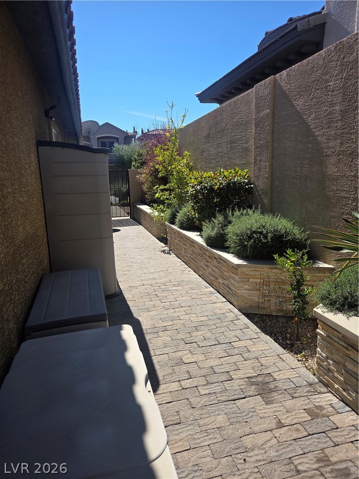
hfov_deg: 58.9
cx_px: 180
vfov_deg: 73.9
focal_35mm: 23
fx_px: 318
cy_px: 240
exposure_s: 1/3483
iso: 80
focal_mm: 5.4
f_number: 1.8
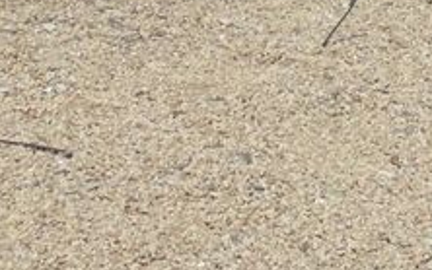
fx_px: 1955
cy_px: -433
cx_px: 389
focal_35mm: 166
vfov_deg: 7.3
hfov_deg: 12.5
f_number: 12.5
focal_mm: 6.1
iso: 100
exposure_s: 1/125
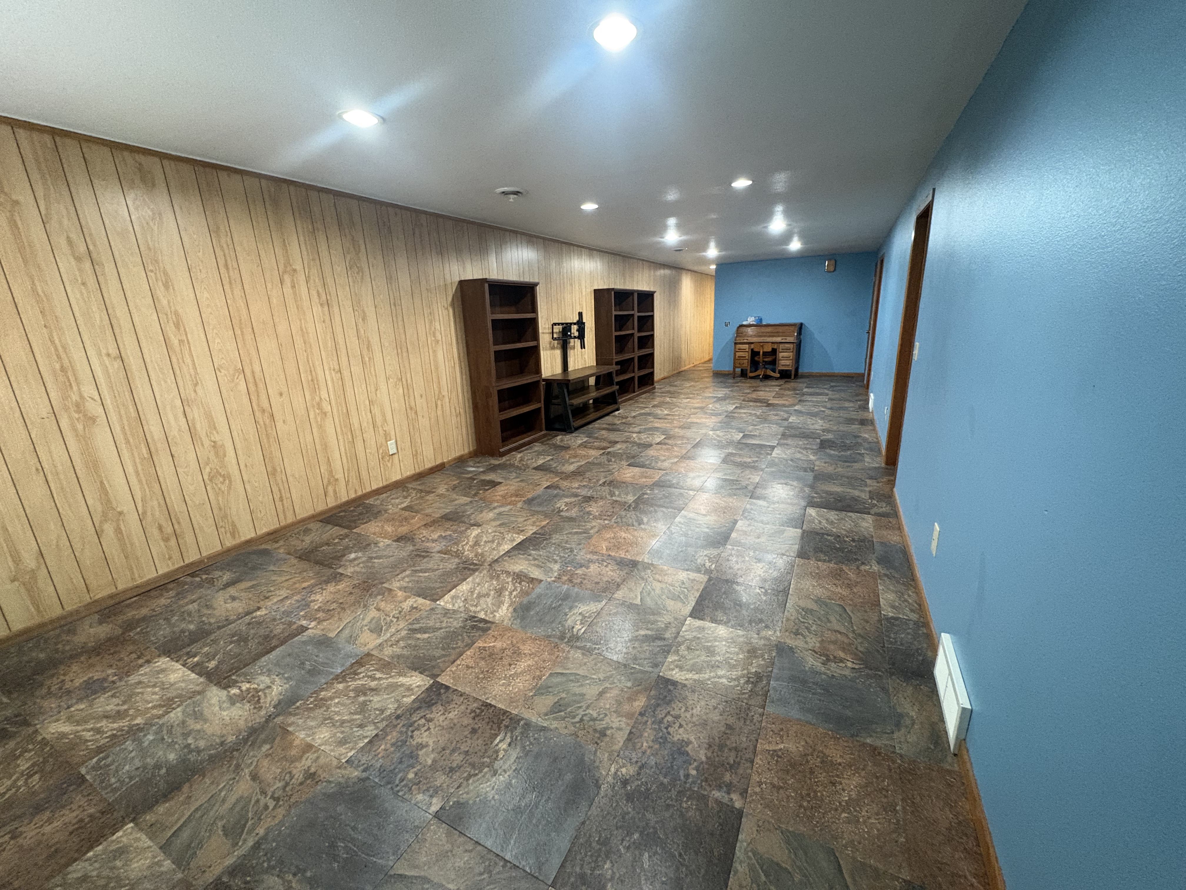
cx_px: 593
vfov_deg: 85.7
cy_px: 445
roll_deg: +2.7
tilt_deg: -15.0
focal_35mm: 14
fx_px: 480
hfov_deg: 102.1
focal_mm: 2.22
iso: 500
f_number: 2.2
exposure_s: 1/60
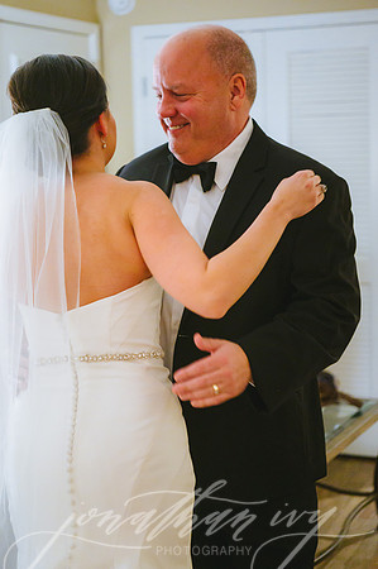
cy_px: 284
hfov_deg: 19.4
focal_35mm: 70
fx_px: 1105
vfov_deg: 28.9
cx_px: 189
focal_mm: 70
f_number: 2.8
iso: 4000
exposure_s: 1/200
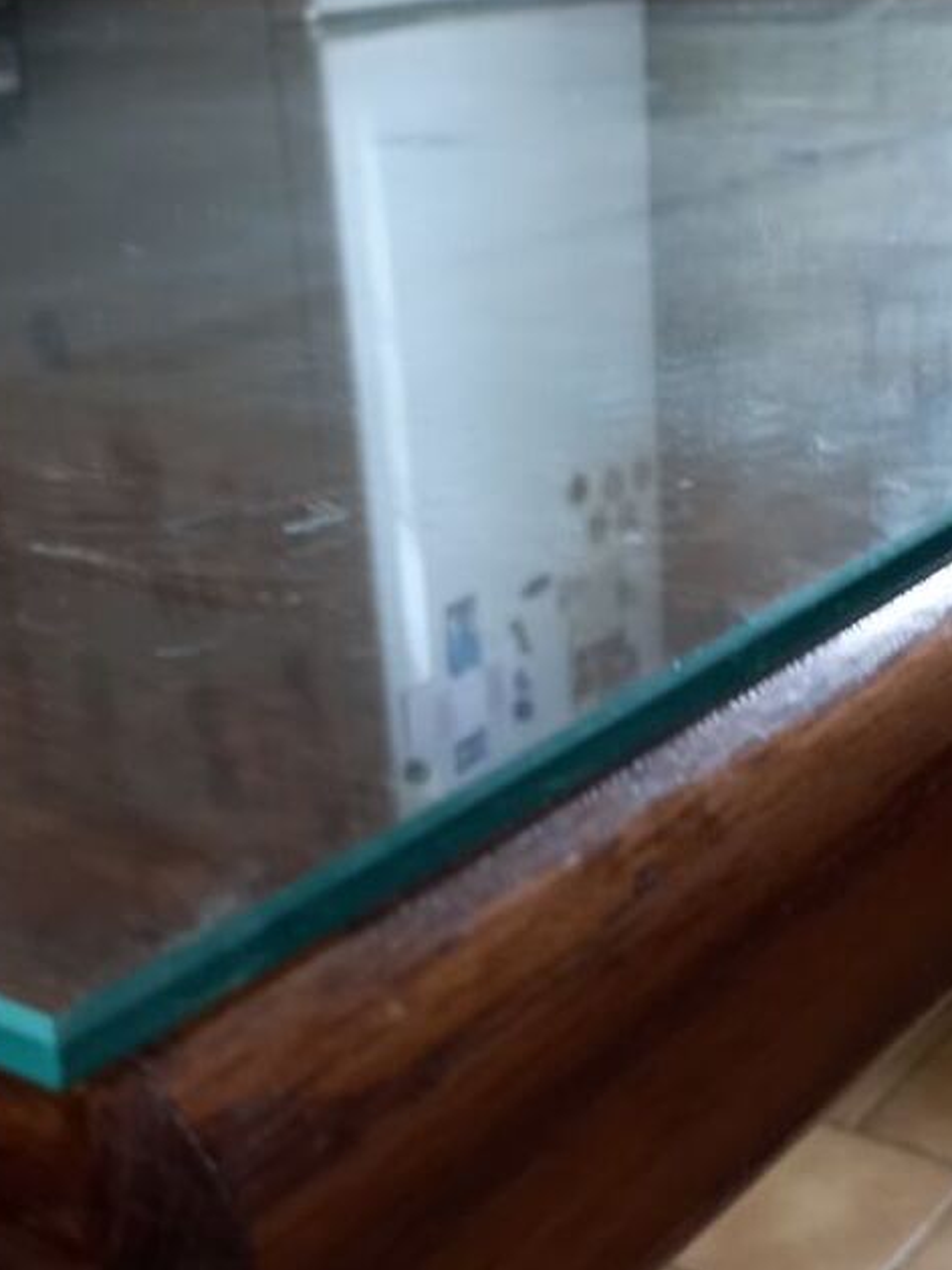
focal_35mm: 53
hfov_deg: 27.5
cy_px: 968
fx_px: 1943
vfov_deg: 35.3
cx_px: 563
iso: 200
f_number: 2
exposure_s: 1/24
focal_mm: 4.6
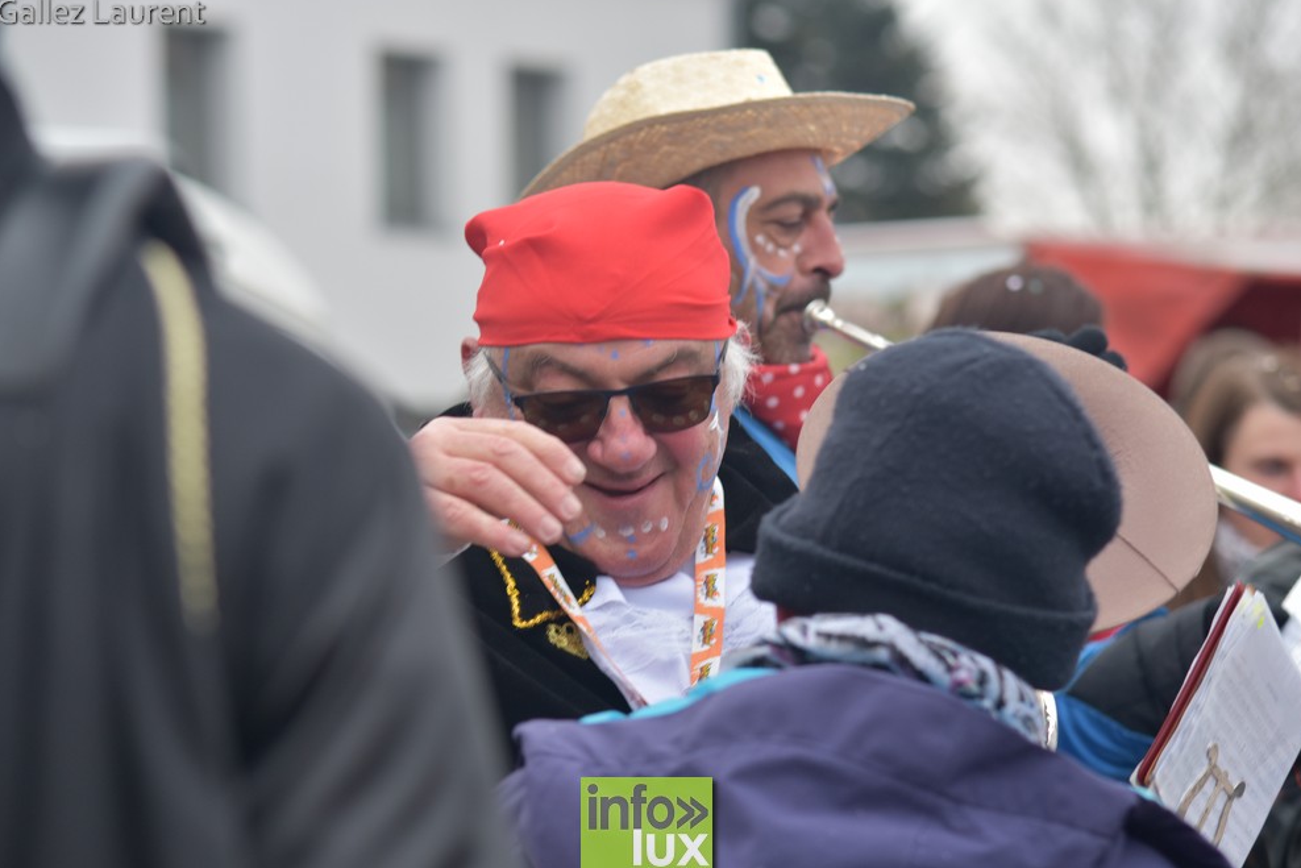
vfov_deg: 9.6
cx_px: 647
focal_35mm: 143
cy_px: 434
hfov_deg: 14.3
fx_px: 5168
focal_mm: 92
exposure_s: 1/160
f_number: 4
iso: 320
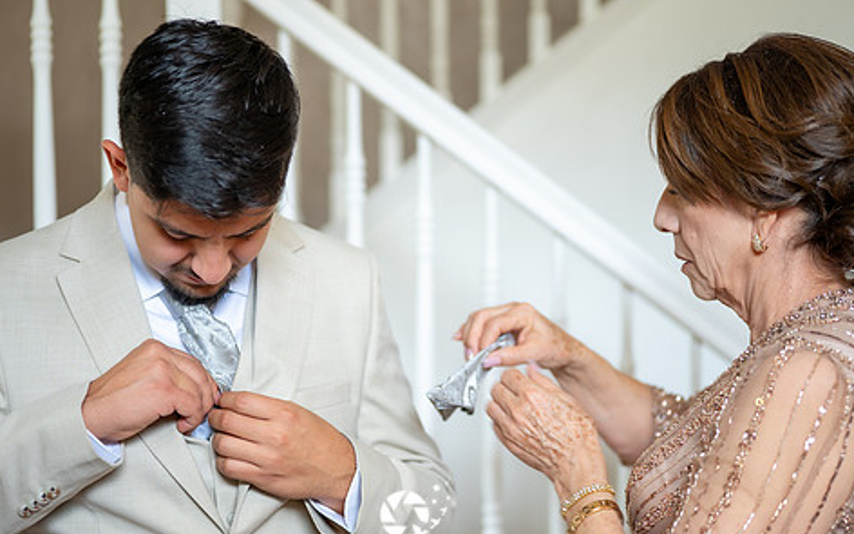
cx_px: 397
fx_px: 1490
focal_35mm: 64
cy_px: 278
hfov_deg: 32.0
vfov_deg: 20.3
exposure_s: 1/80
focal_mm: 50
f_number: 1.8
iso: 200
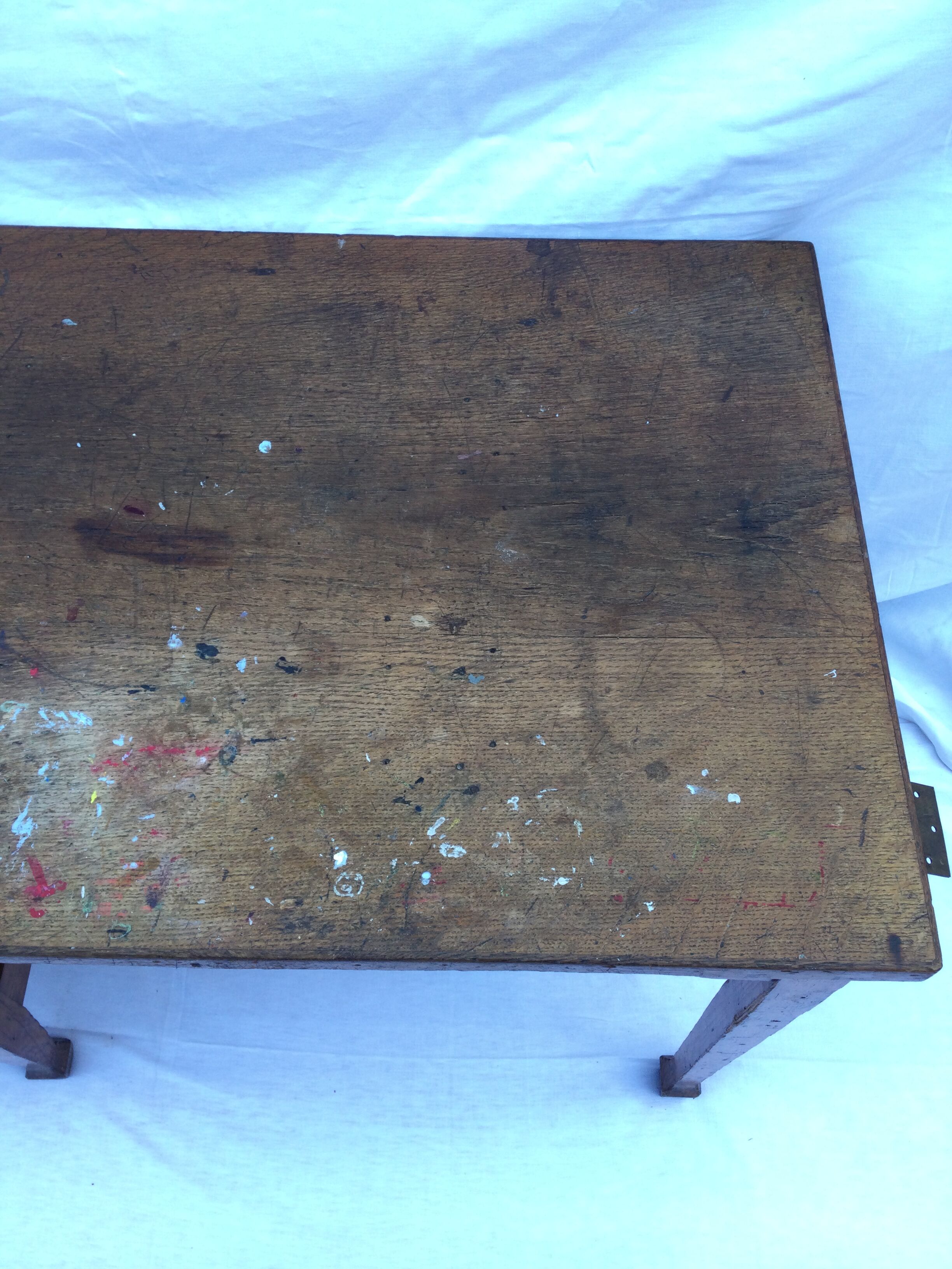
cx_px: 476
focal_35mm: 31
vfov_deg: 58.4
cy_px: 634
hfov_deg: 45.4
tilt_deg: -59.8
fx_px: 1137
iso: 25
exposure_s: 1/100
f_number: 2.4
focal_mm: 3.3
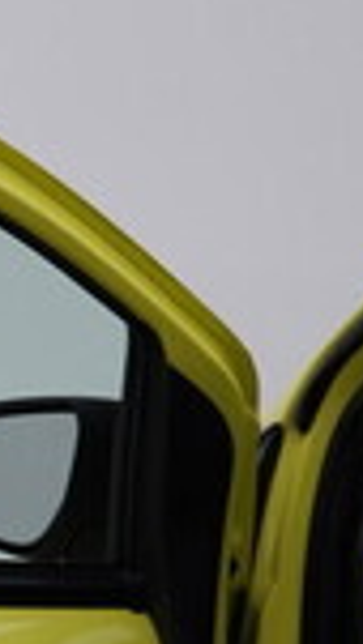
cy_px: 685
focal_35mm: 137
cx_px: -457
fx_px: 2343
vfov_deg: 15.3
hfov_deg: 8.3
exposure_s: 1/100
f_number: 4.5
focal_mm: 24
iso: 125
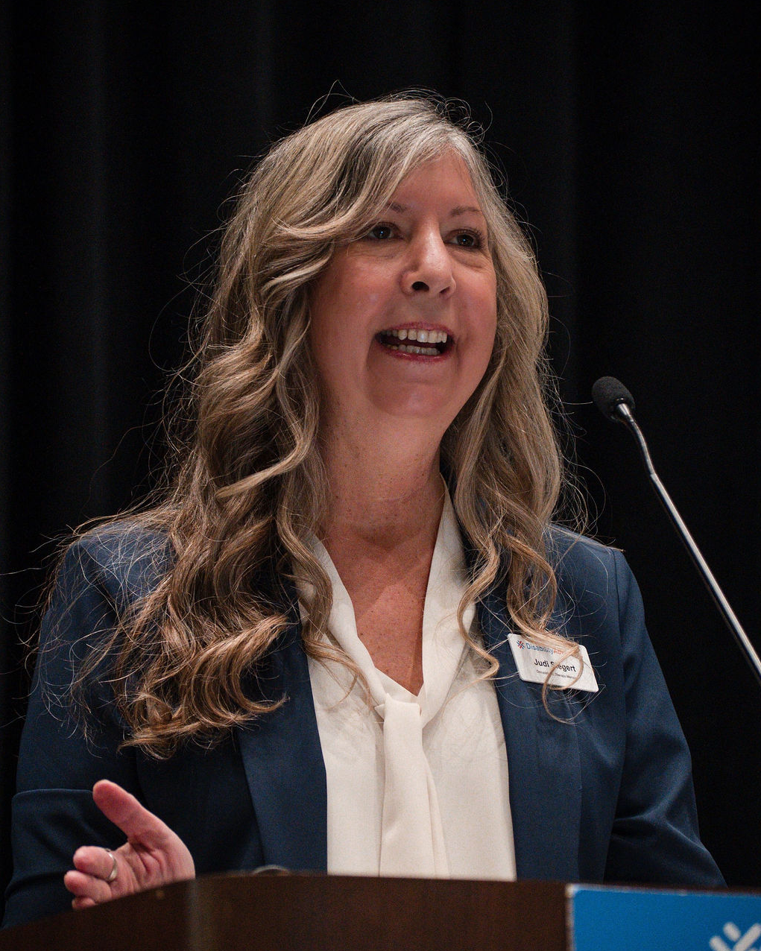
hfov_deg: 5.1
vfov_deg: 6.3
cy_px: 537
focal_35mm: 305
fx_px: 8586
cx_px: 381
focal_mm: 180
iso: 3200
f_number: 5.3
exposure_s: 1/100
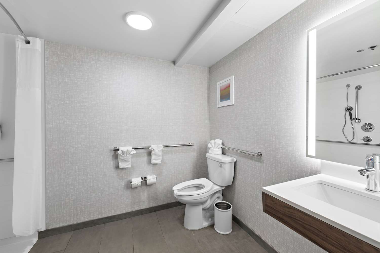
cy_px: 126
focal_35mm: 14
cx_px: 190
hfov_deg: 104.2
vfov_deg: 81.2
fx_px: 148
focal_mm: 14
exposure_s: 1/100
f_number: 7.1
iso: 125
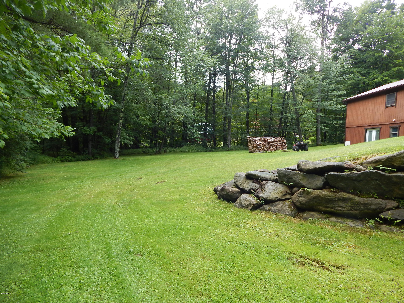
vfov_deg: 61.1
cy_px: 152
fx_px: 257
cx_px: 202
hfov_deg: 76.4
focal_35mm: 22
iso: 125
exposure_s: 1/200
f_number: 3
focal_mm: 4
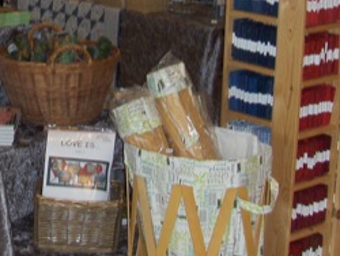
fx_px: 1209
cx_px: 1
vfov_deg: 11.9
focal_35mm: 123
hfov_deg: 15.7
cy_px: -27
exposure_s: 1/60
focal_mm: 6.5
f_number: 3.5
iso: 100
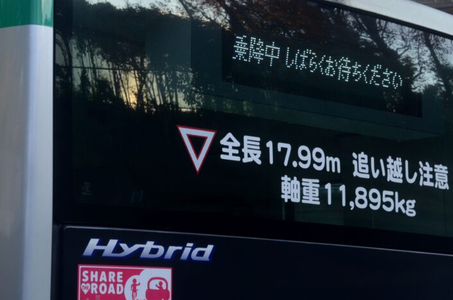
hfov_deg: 15.6
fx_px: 1645
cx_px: 308
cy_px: 122
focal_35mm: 131
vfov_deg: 10.4
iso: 220
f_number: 13
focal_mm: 60
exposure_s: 1/30
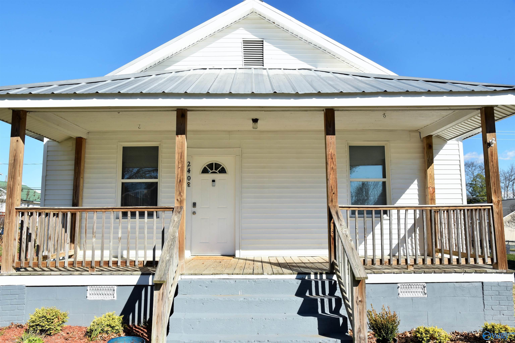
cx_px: 258
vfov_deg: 43.6
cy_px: 172
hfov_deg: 61.9
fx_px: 429
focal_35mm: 30
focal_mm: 30
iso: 200
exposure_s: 1/160
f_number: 11
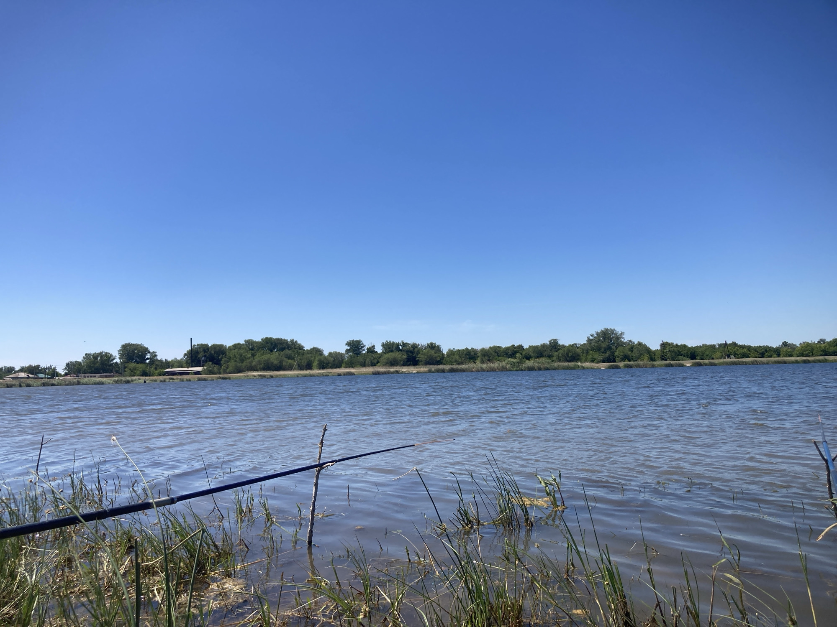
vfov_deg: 49.7
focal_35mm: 28
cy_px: 314
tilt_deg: +5.5
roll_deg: +1.2
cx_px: 418
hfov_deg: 63.4
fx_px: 677
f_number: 1.8
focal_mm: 3.99
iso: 20
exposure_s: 1/2404
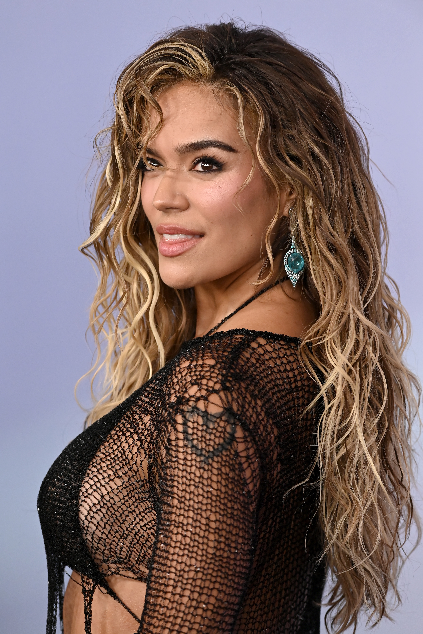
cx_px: 212
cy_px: 317
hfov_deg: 4.6
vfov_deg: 6.9
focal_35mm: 300
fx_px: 5287
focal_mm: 300
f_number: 5.6
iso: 6400
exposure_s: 1/1000
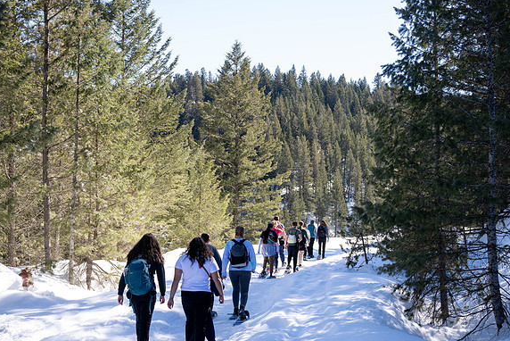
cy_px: 198
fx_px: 680
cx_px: 255
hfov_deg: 41.1
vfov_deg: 28.1
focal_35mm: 48
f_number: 5
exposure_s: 1/500
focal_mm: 41
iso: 320
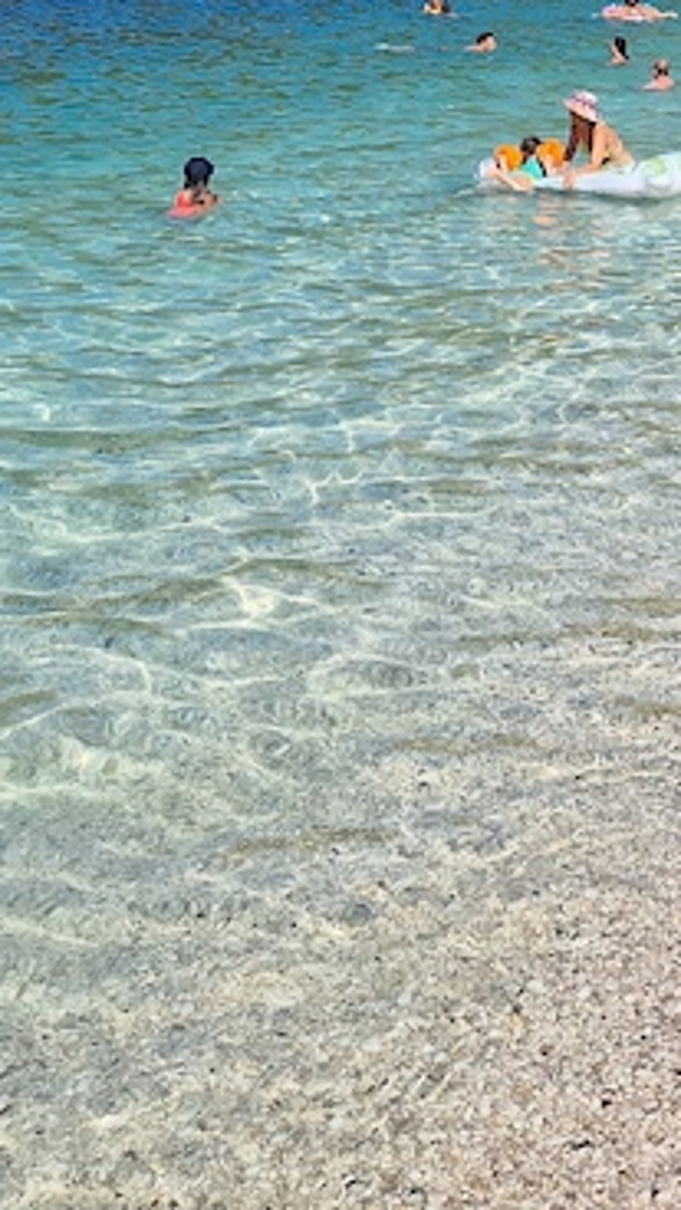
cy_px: 30
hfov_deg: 17.7
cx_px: 447
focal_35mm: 68
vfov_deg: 29.2
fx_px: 2183
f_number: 1.8
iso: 50
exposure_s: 1/1908
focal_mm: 5.4
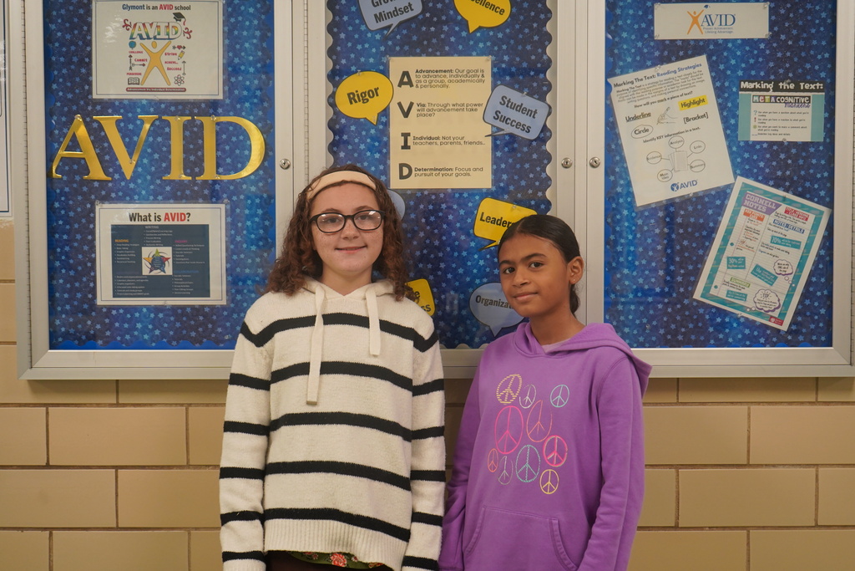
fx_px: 1116
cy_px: 286
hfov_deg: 41.9
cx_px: 428
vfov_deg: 28.7
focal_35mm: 47
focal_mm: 47
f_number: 4.5
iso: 1600
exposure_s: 1/160
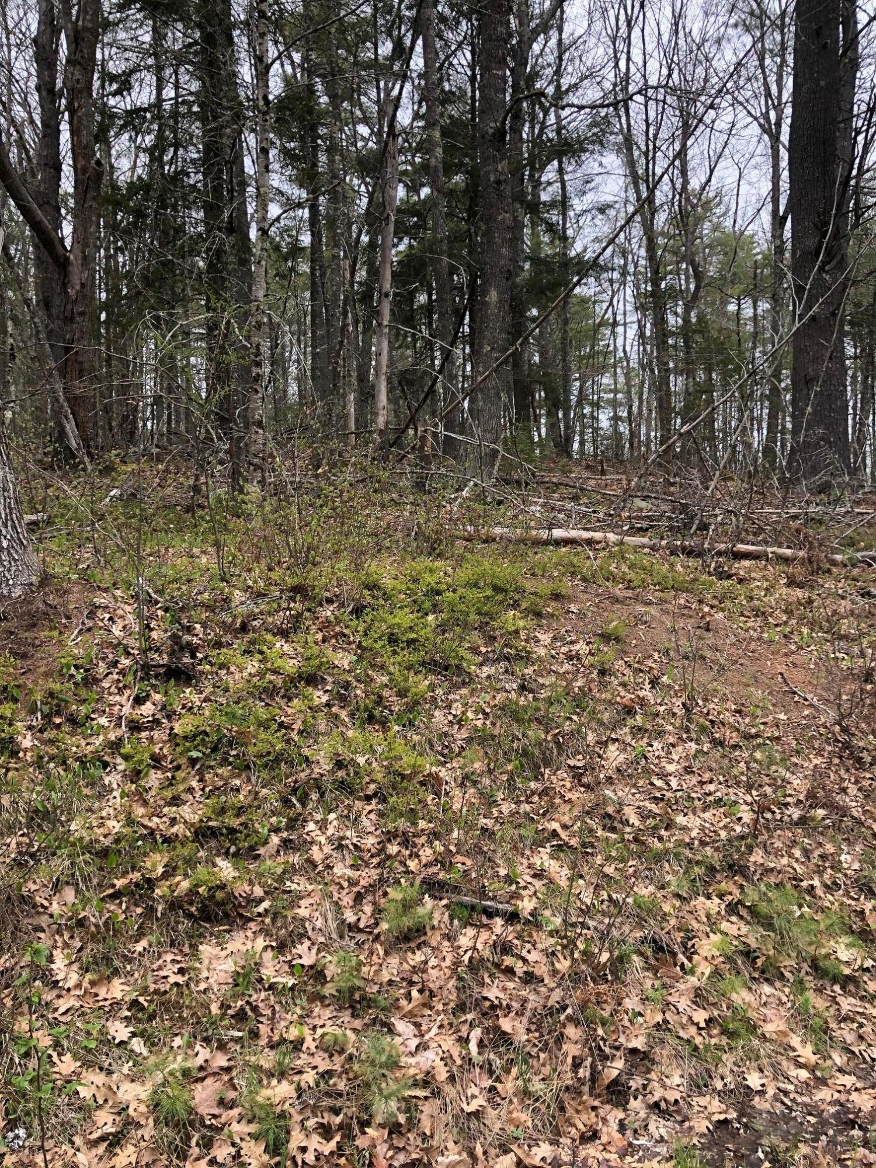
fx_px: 945
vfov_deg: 63.4
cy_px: 584
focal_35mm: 28
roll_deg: +2.3
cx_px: 438
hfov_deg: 49.7
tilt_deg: +0.8
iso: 20
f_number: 1.8
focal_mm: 3.99
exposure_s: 1/277
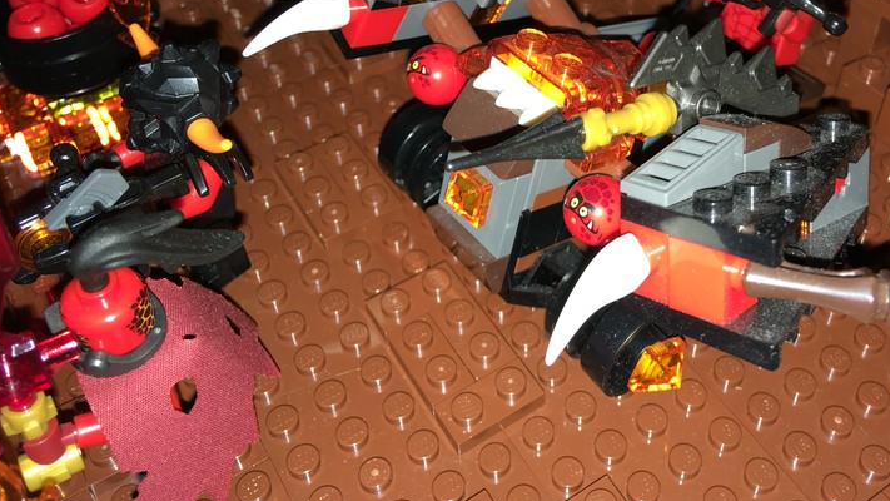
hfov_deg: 50.1
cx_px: 545
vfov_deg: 29.2
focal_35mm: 40
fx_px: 944
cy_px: 116
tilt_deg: -43.3
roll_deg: -1.8
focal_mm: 4.15
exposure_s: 1/29
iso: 25
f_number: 2.2
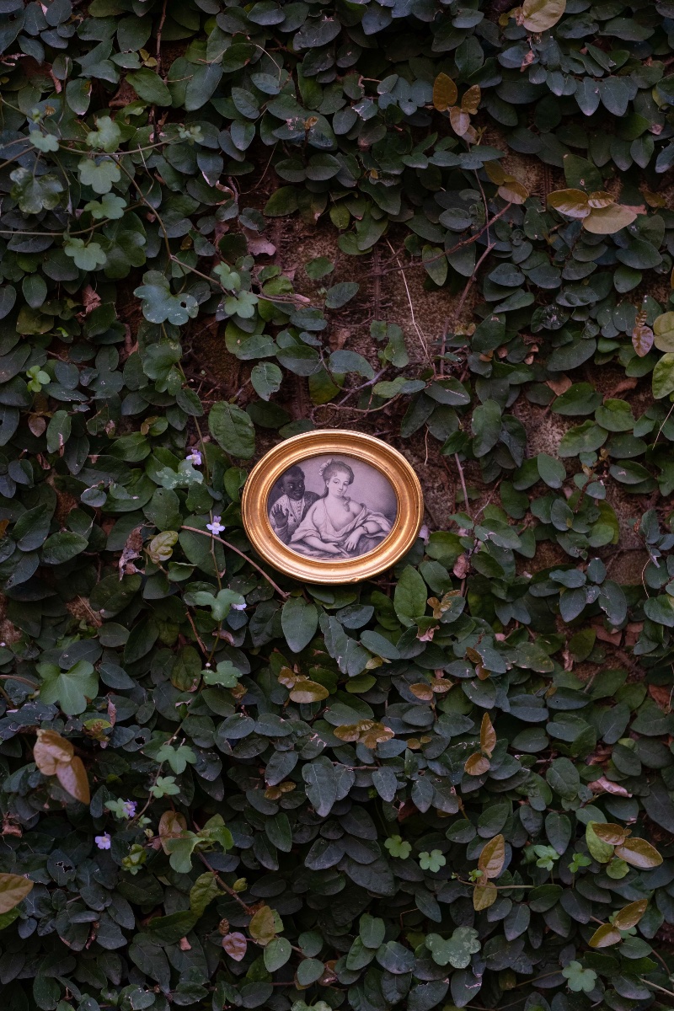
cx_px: 337
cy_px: 506
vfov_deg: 24.2
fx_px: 2359
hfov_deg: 16.3
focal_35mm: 84
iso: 800
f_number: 3.6
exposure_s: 1/1000
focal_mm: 56
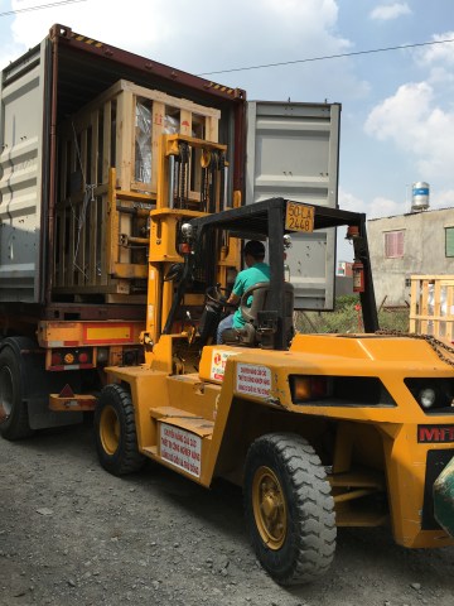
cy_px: 303
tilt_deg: +2.6
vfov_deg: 61.7
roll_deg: -1.0
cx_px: 227
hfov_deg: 48.2
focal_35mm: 29
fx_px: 507
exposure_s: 1/1099
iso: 25
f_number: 2.2
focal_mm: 4.15
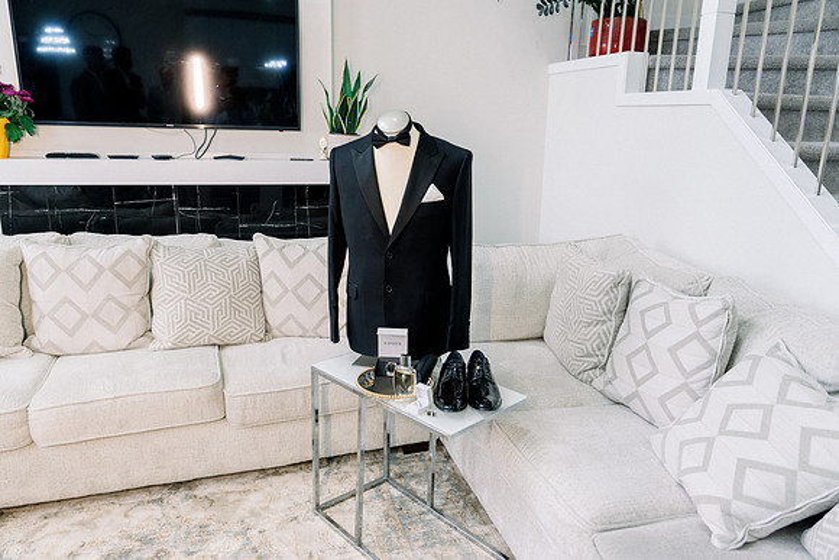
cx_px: 420
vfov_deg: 49.6
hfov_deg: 69.4
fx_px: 606
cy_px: 280
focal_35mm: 26
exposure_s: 1/160
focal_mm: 26
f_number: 2.8
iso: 1000
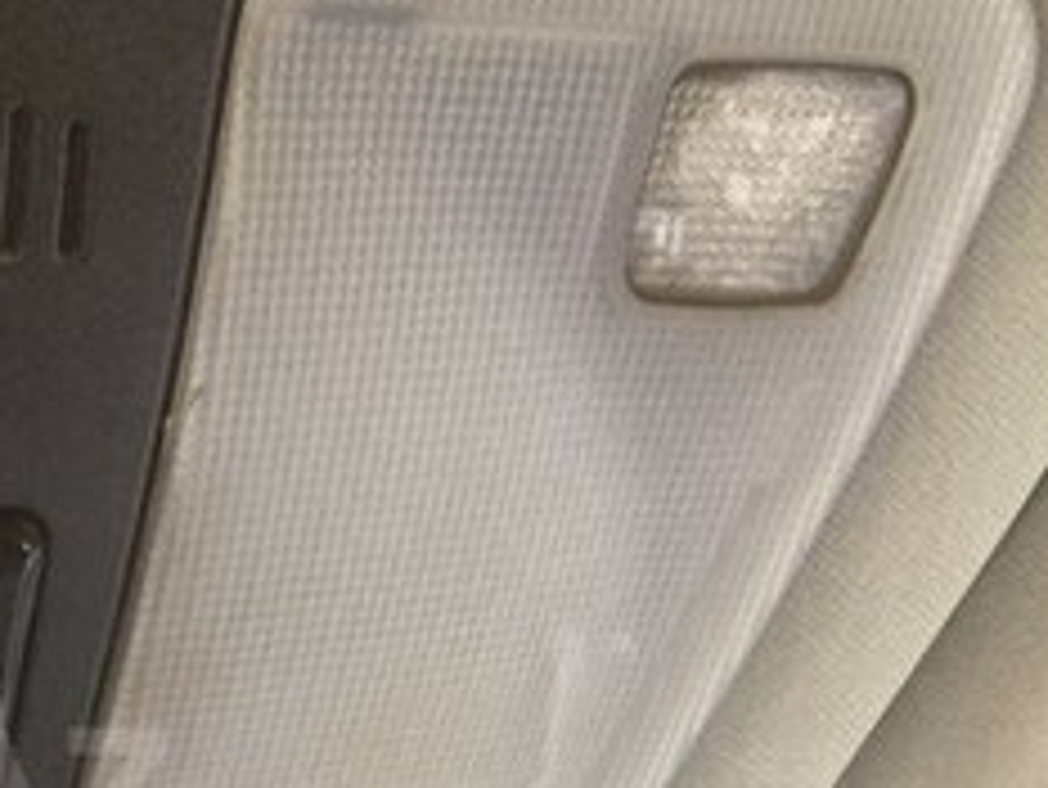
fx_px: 2484
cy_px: 795
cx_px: -292
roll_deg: +14.7
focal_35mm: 82
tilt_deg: +36.8
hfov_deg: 21.6
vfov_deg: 17.6
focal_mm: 4.15
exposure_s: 1/33
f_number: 2.2
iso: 250
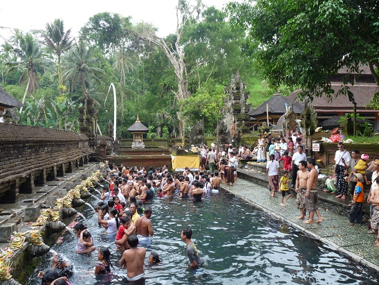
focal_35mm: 27
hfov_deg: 65.3
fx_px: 296
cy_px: 142
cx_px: 190
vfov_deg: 51.4
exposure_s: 1/100
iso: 100
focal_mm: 4.8
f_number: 4
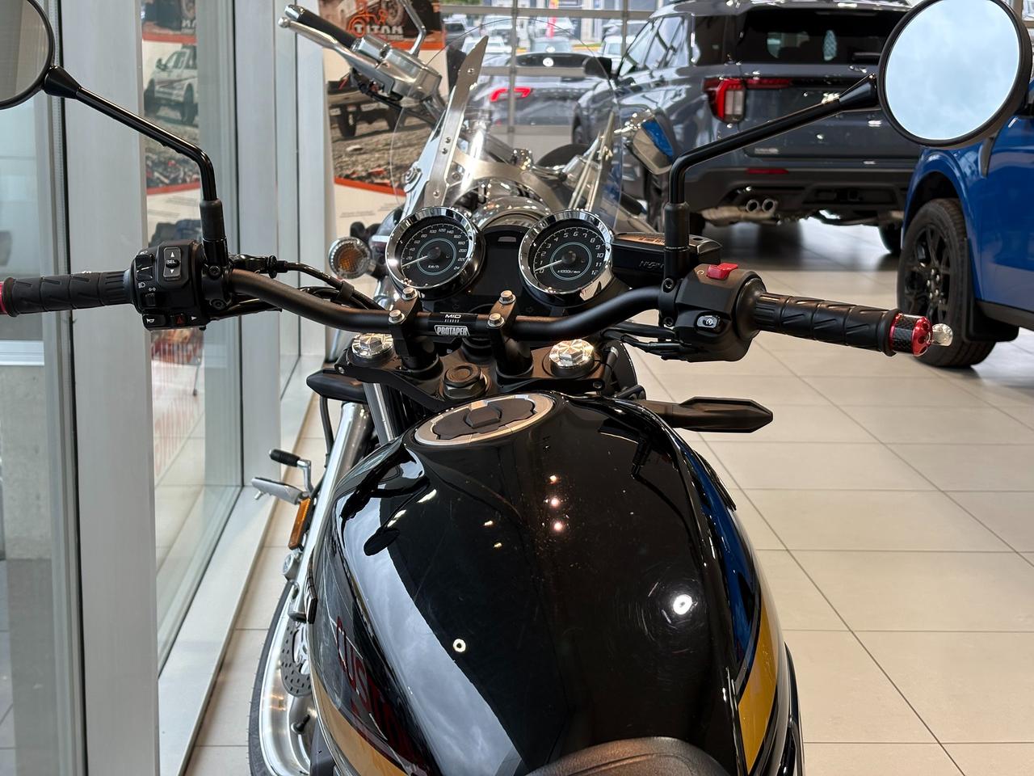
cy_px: 388
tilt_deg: -12.3
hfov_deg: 36.8
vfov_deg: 28.0
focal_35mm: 52
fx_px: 1553
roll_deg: -1.8
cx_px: 517
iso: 50
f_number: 1.6
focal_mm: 5.96
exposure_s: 1/120
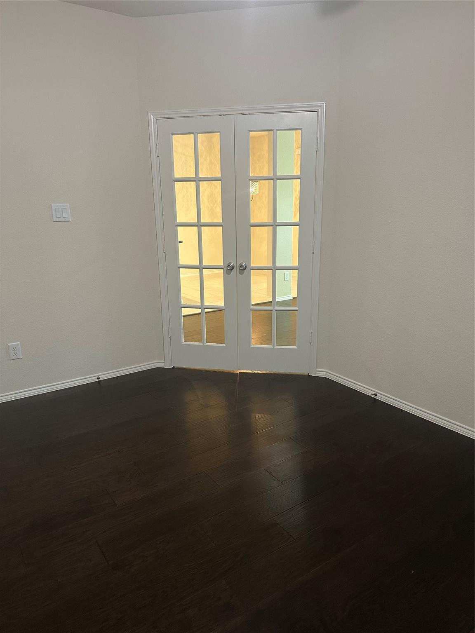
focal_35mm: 24
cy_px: 316
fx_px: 439
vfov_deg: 71.6
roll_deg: +0.9
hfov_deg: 56.8
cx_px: 238
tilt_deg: -13.4
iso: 200
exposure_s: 1/60
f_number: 1.78
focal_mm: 6.86
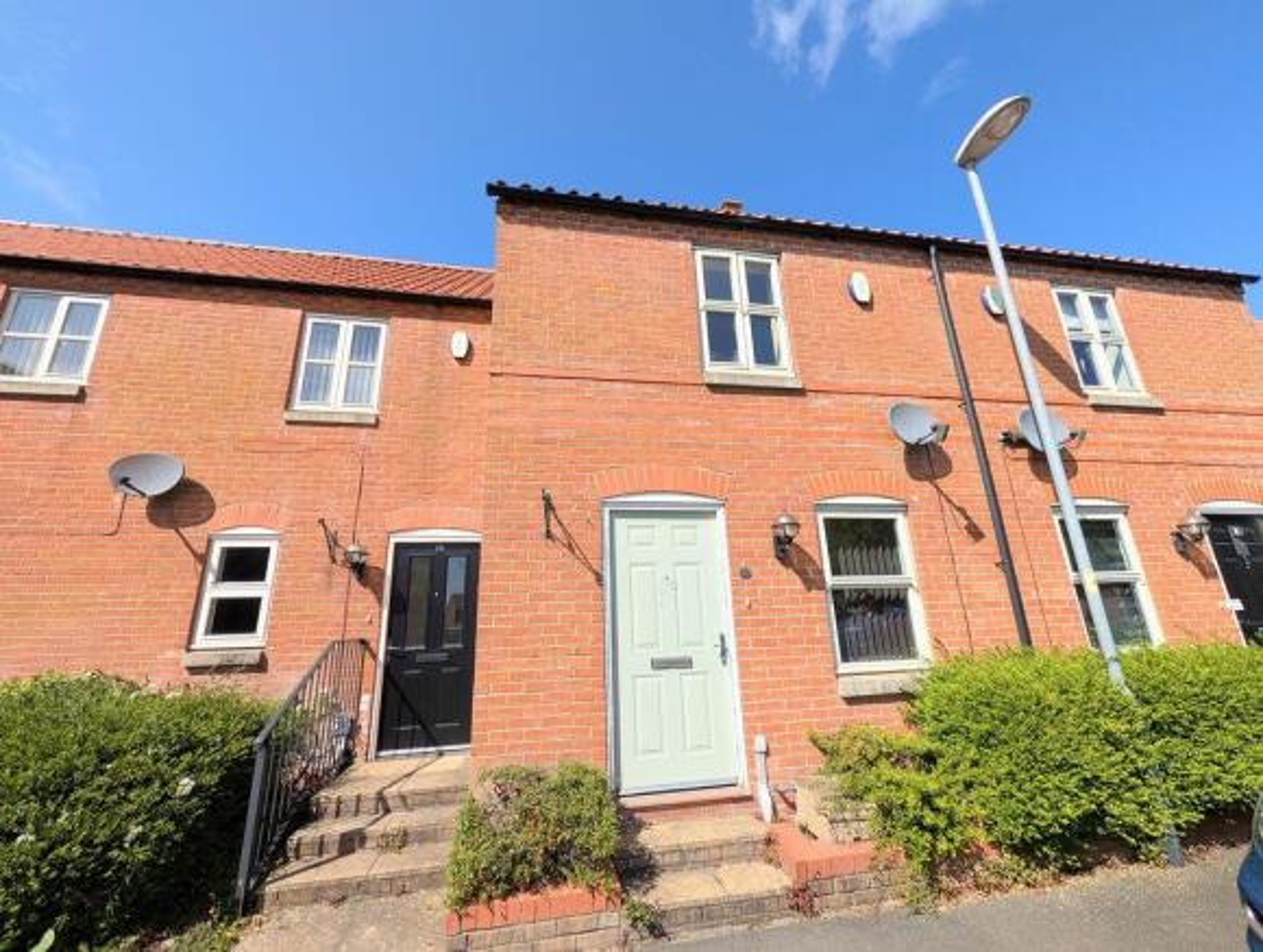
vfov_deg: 94.7
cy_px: 476
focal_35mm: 12
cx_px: 632
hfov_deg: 110.4
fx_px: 439
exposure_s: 1/2660
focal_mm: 2.02
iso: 51
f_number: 1.7
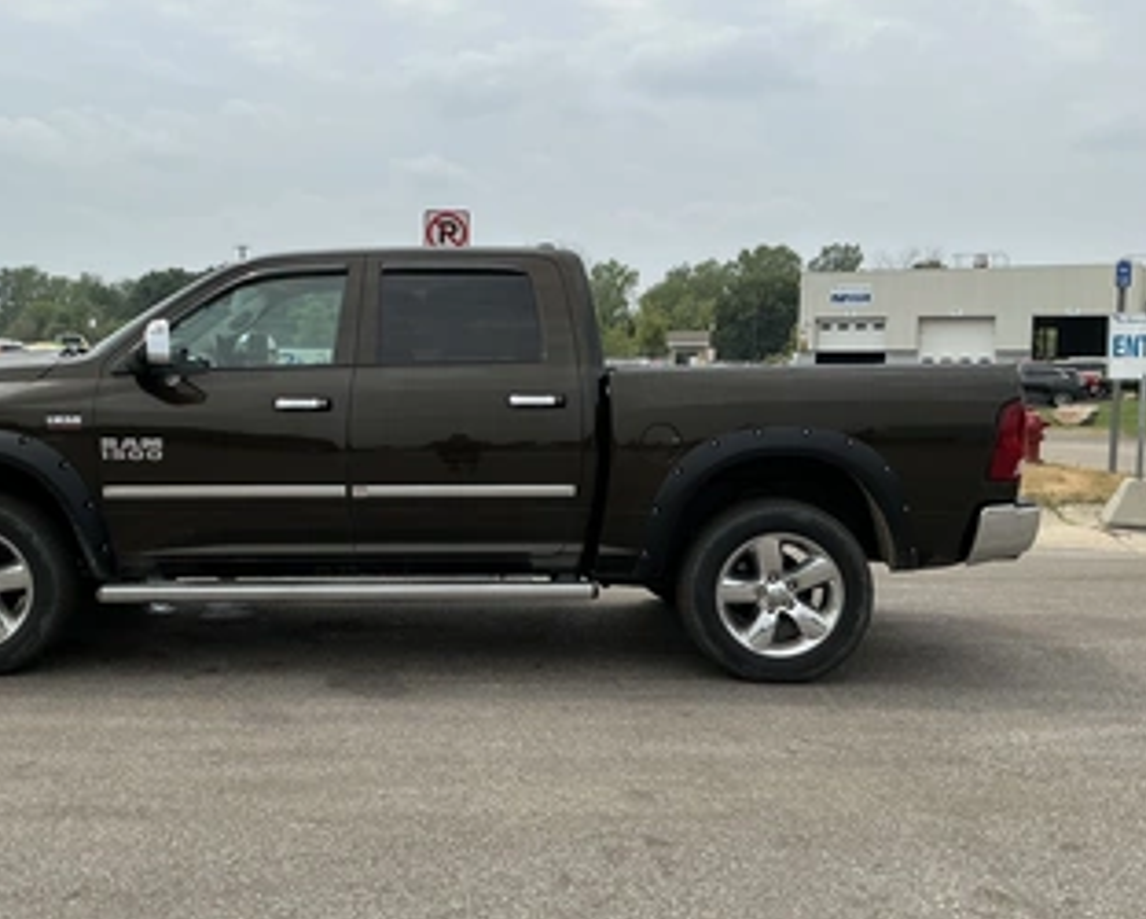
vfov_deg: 42.3
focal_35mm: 35
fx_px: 1188
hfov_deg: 51.0
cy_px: 460
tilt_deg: +0.4
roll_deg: -1.7
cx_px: 433
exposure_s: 1/1912
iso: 25
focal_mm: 3
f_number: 1.8
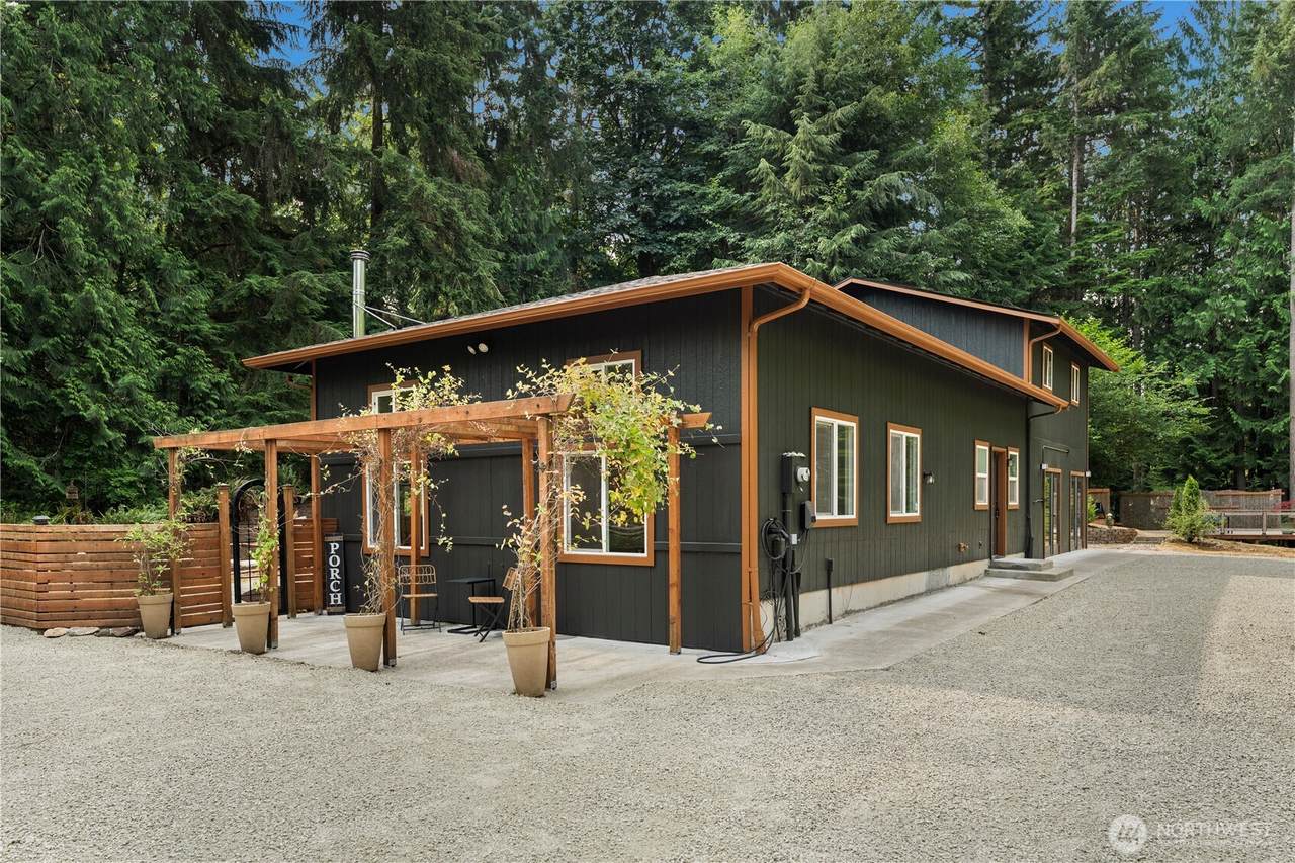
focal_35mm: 24
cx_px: 648
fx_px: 863
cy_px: 432
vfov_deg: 53.1
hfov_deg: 73.8
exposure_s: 1/320
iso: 800
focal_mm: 24
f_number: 5.6
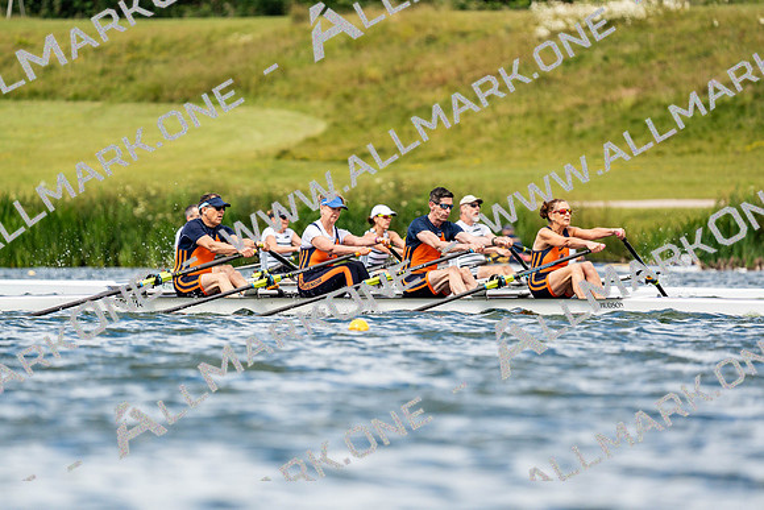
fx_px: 9743
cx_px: 382
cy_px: 255
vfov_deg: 3.0
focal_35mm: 459
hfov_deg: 4.5
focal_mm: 459
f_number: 6.3
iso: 320
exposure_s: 1/2000
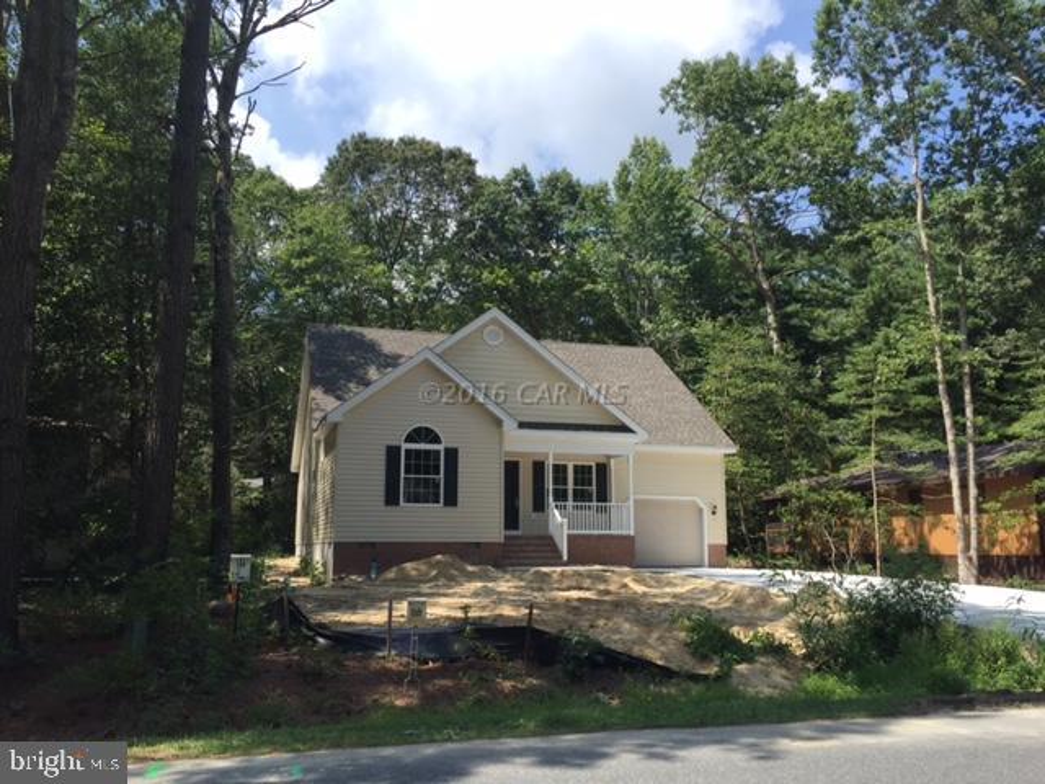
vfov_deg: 48.2
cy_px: 392
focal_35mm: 29
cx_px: 522
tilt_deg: +9.7
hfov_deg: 61.7
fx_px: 875
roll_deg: -0.8
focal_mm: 4.15
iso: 32
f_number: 2.2
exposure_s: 1/1163
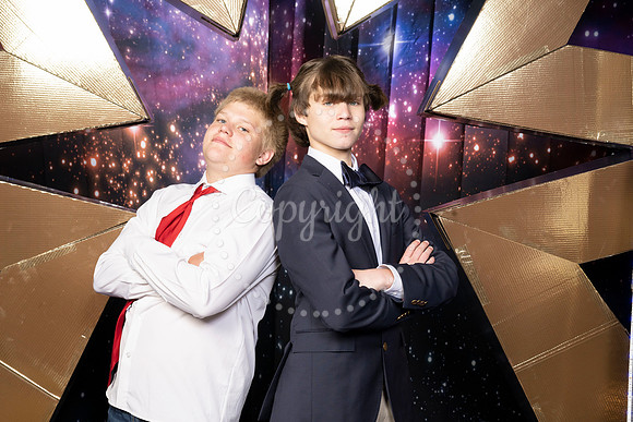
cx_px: 316
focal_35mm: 53
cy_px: 211
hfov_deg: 37.5
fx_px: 932
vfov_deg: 25.5
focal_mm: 53
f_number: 9
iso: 320
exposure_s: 1/160
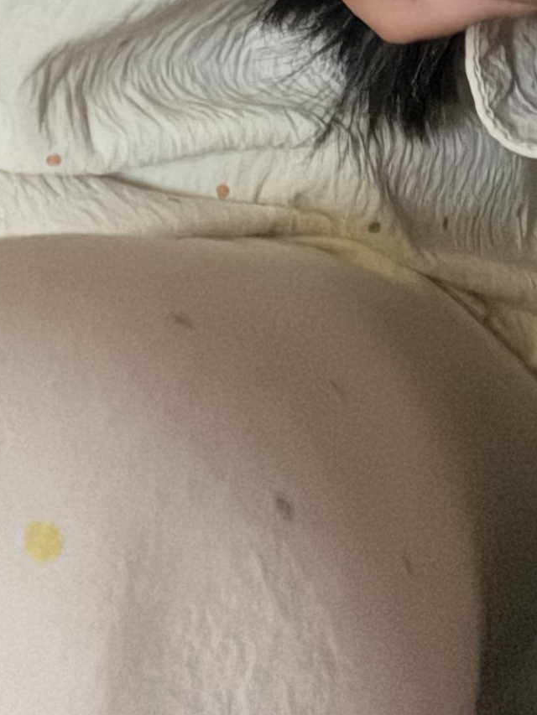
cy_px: -140
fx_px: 1551
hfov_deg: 18.9
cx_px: 578
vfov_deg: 23.7
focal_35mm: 75
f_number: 1.9
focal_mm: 2.71
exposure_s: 1/14
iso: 2000
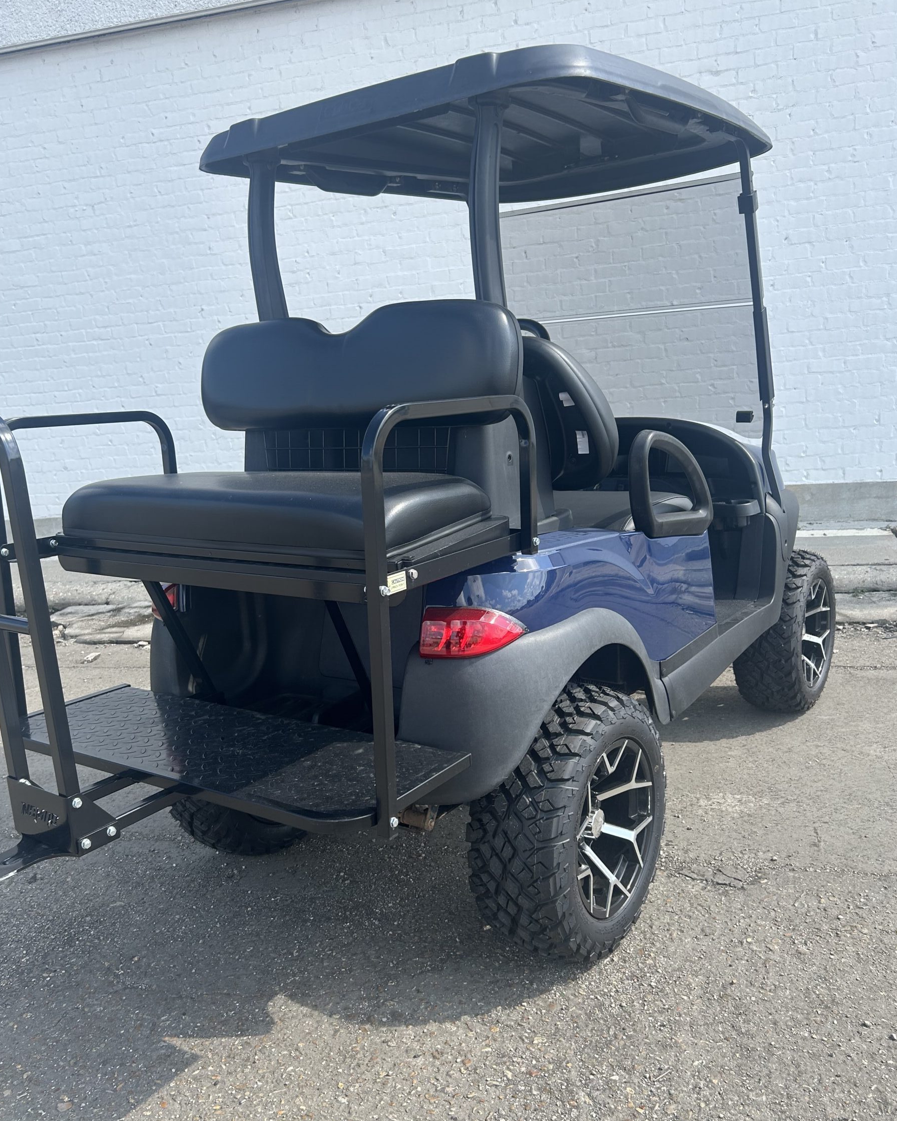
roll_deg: +4.3
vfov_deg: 60.4
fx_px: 962
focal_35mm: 29
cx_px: 444
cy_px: 581
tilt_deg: -11.9
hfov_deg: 50.0
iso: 50
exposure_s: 1/1468
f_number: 1.5
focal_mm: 5.7
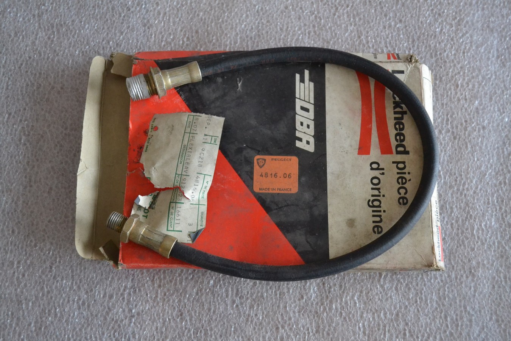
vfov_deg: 34.2
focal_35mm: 39
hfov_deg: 49.6
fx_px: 554
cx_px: 256
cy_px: 170
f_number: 4.2
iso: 2800
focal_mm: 26
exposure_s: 1/60
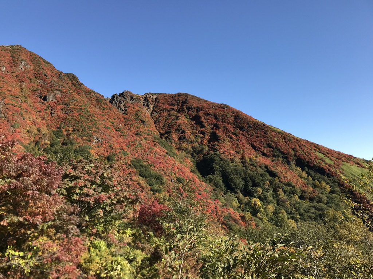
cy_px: 140
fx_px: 302
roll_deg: +3.8
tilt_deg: +11.2
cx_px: 186
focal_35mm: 28
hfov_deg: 63.4
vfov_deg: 49.7
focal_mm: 3.99
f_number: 1.8
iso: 20
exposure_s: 1/997
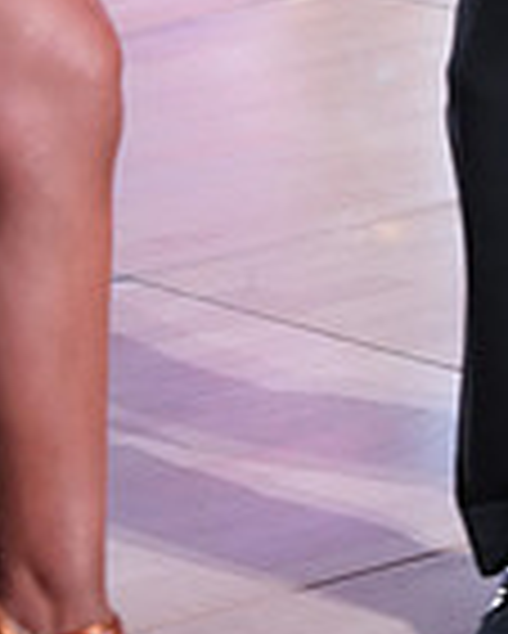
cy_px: -481
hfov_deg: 4.4
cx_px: 61
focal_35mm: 351
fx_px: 6589
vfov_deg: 5.4
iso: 4000
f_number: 4.5
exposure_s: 1/250
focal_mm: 91
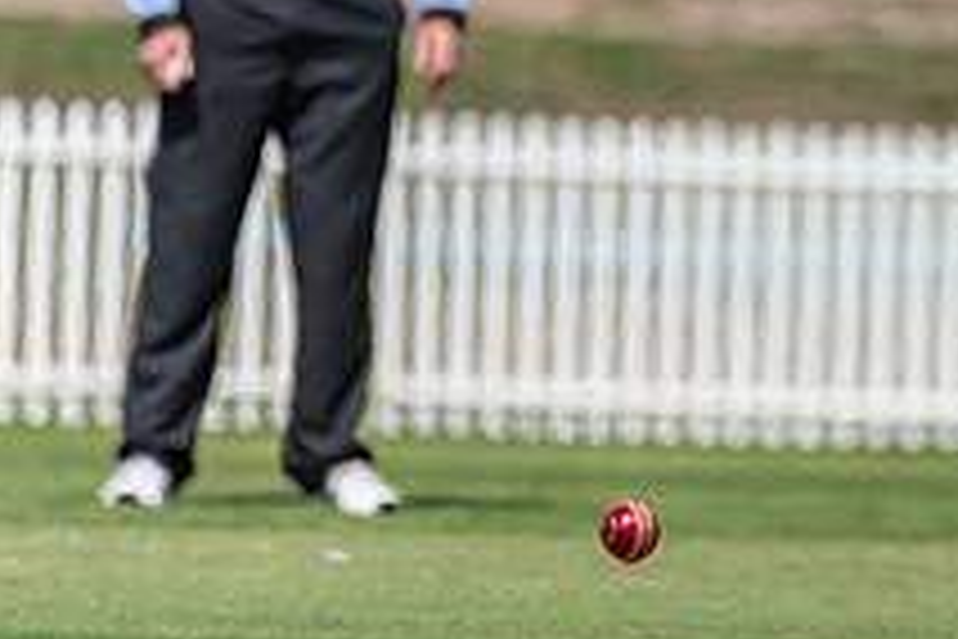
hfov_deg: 1.4
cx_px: 1550
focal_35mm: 1508
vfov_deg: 0.9
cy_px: -120
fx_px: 40126
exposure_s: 1/4000
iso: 500
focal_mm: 460
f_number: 6.3
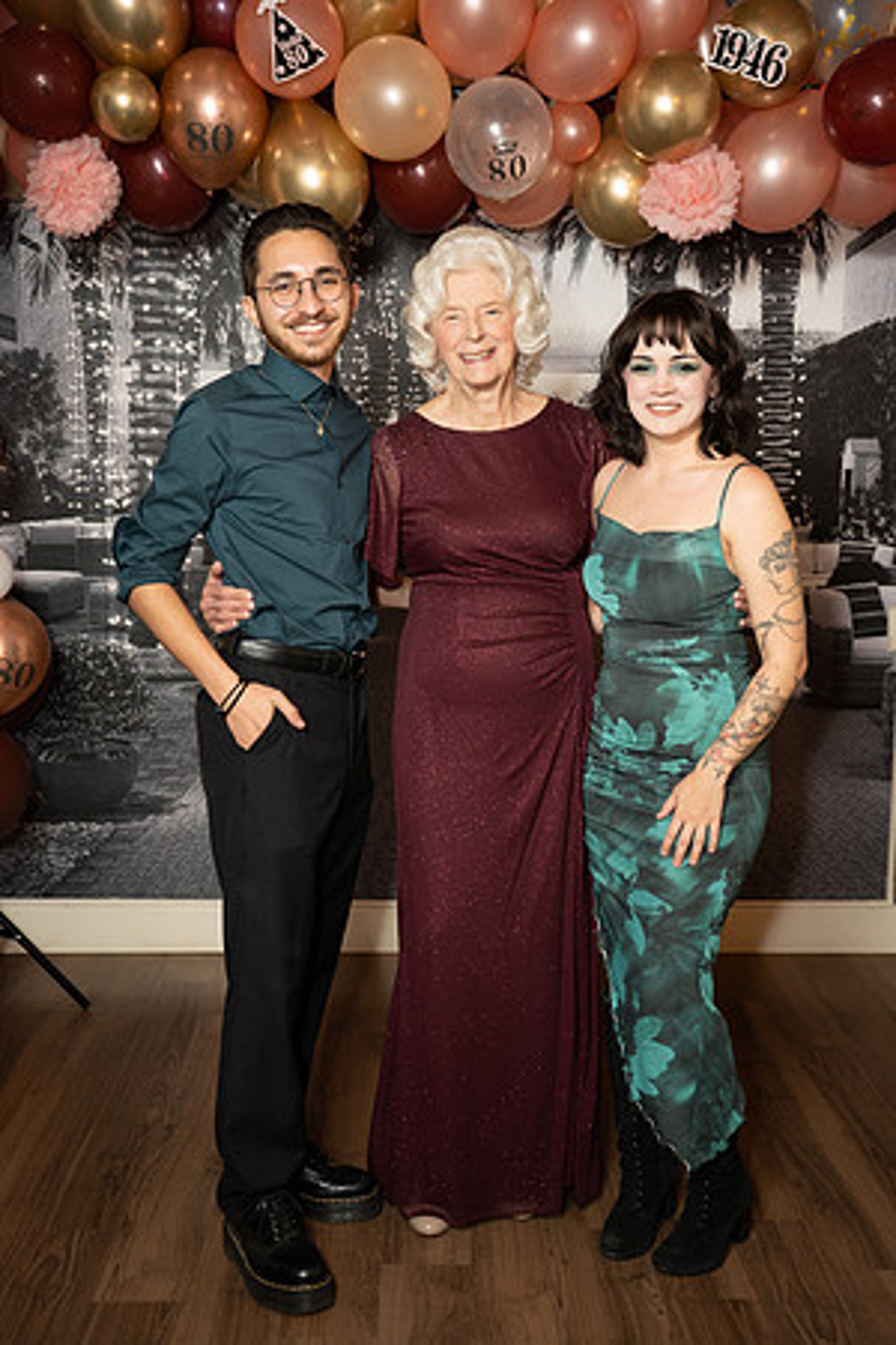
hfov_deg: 33.0
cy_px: 672
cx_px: 448
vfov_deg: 47.9
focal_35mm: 40
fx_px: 1512
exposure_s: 1/160
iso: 1000
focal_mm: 40.5
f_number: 2.8
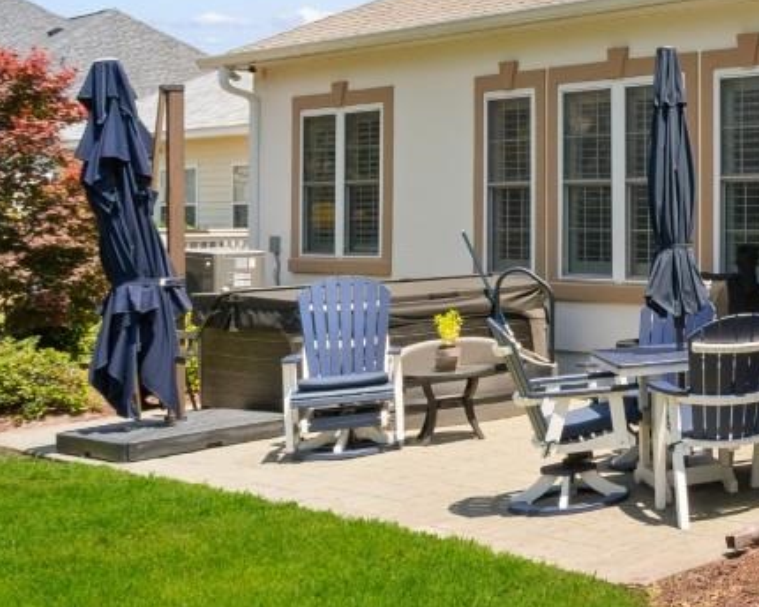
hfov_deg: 26.1
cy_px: 194
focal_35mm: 53
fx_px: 1191
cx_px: 1137
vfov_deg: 28.4
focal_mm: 10
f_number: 6.3
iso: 100
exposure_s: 1/160
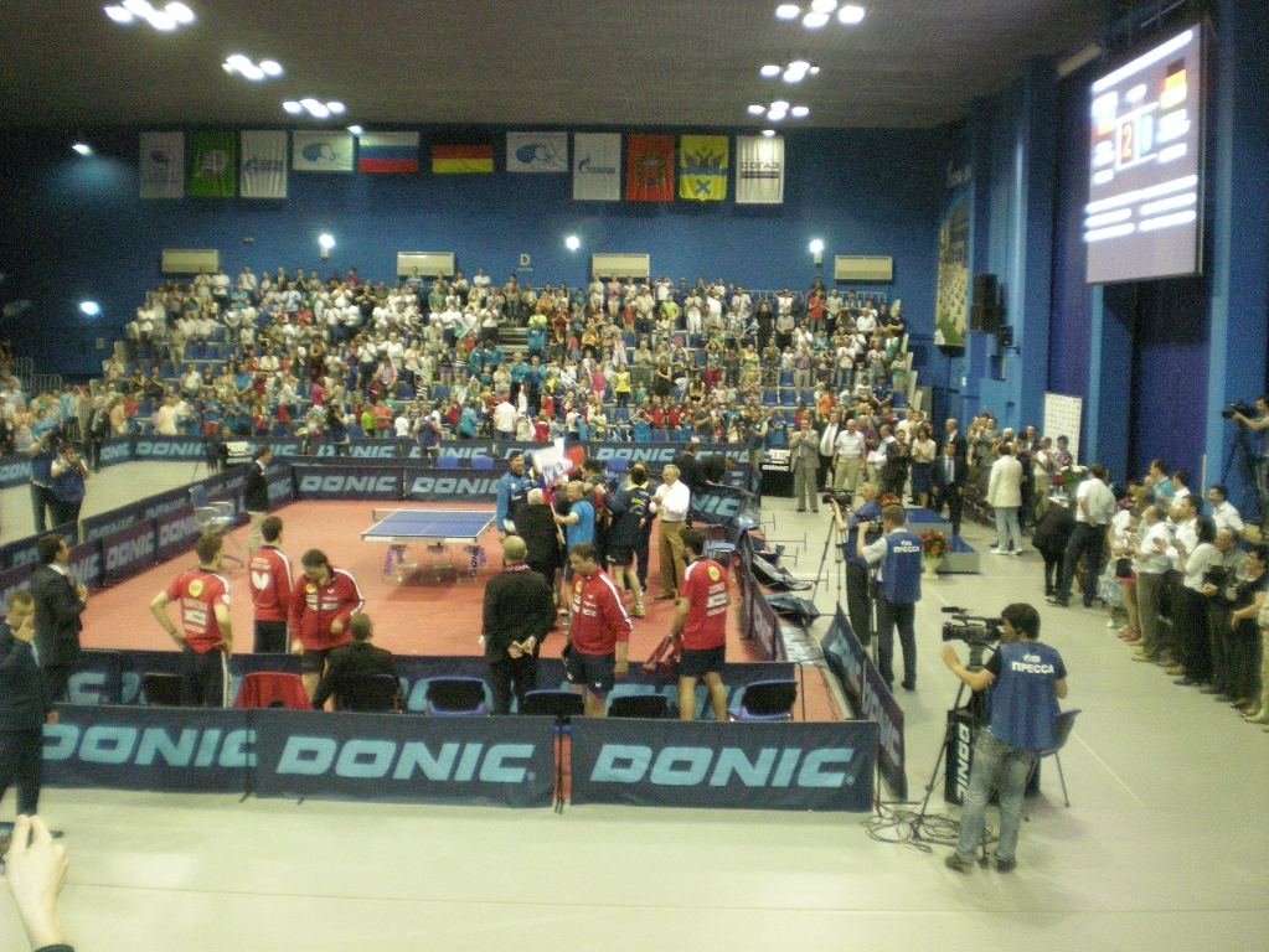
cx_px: 634
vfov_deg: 37.7
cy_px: 476
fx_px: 1394
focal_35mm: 38
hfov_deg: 49.0
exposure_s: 1/60
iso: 696
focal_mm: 6.3
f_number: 3.1
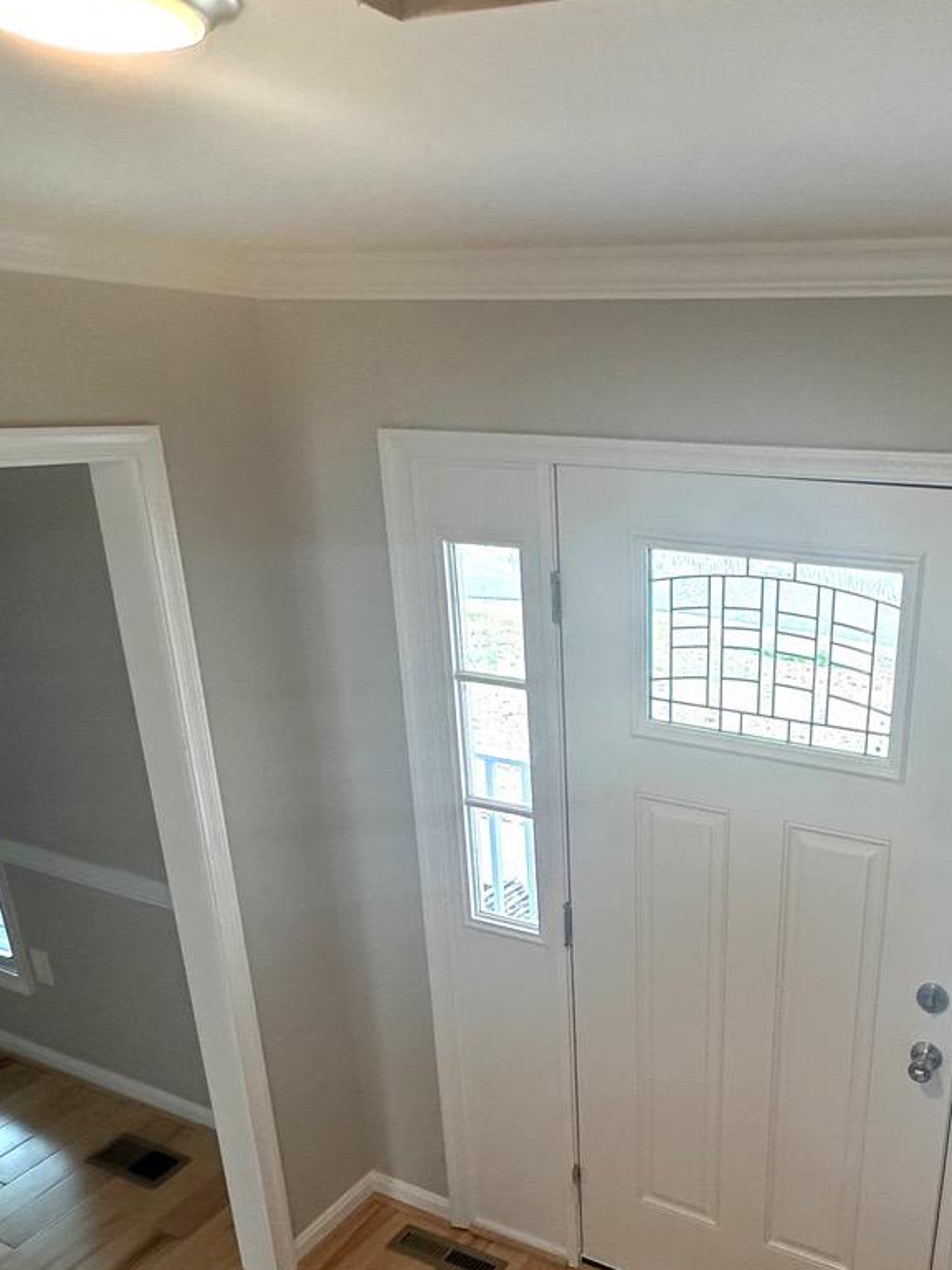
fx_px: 1027
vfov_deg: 62.7
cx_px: 749
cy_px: 781
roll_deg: -2.6
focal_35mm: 28
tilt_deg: -20.7
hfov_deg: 47.3
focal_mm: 2.22
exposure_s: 1/120
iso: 125
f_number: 2.2
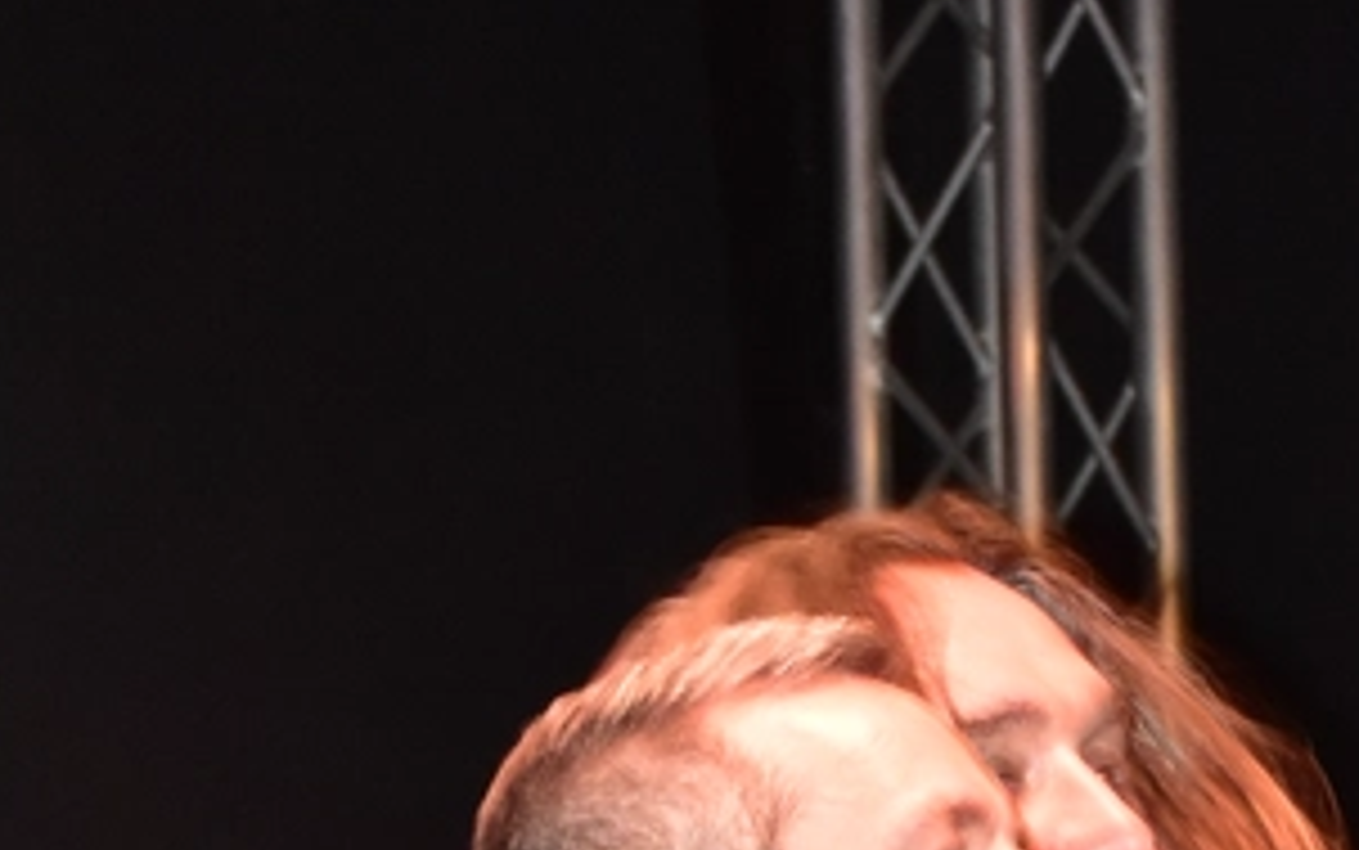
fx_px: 14079
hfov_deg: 5.5
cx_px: 860
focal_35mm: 380
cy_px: 1853
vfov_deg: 3.4
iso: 2000
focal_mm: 50
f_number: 6.3
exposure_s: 1/60
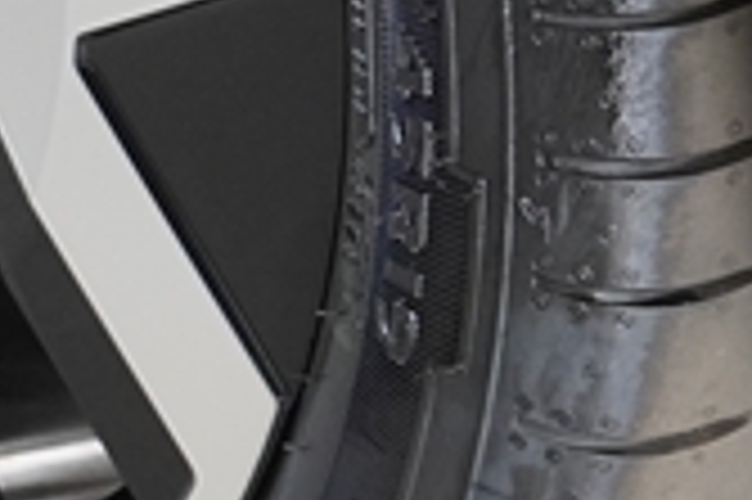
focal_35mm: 295
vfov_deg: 4.6
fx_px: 6156
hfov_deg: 6.8
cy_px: -250
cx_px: -779
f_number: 4
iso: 1000
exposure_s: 1/160
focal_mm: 32
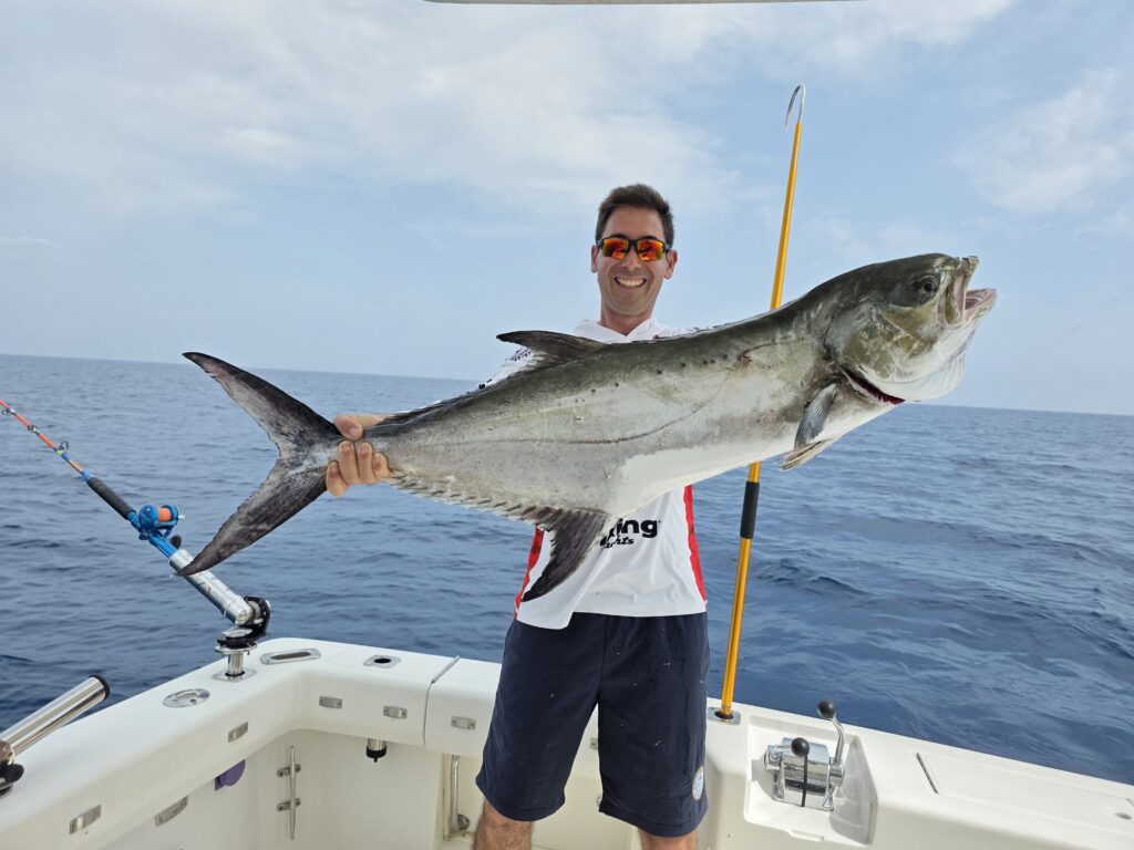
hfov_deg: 73.9
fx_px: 753
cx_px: 567
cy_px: 425
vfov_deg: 58.9
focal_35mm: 23
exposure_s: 1/5608
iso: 80
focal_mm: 6.3
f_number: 1.7
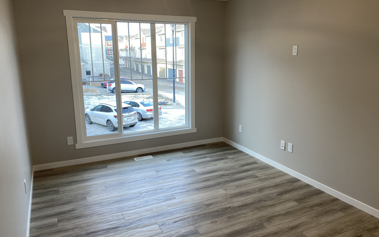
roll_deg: +0.2
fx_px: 289
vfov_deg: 44.5
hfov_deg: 66.5
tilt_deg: -13.5
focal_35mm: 28
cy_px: 115
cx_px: 192
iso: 50
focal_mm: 4.25
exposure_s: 1/120
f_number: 1.8
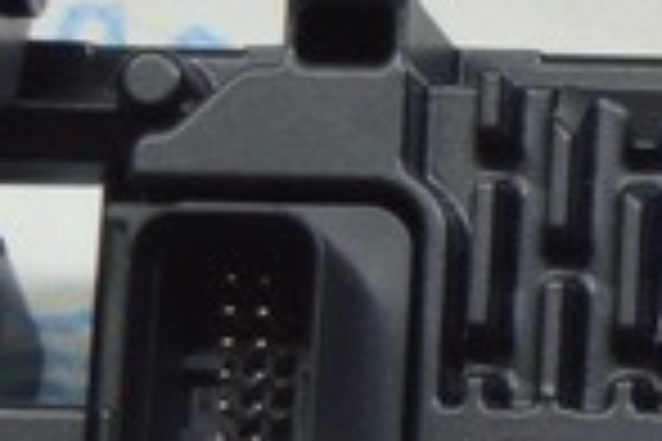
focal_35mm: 293
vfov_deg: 4.7
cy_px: 232
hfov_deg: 6.9
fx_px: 5388
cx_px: 1072
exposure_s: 1/50
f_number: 4.2
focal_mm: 28
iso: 400
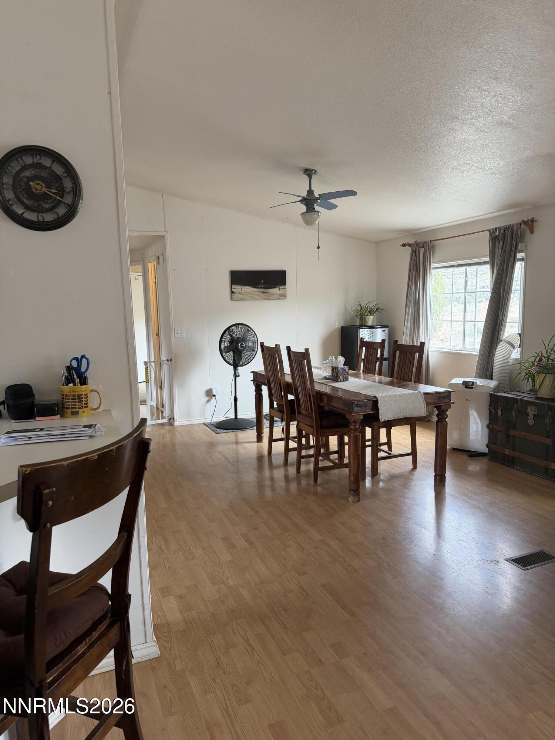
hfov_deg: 56.8
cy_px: 370
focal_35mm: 24
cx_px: 278
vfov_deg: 71.6
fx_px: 513
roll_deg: +0.7
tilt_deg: -7.3
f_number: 1.78
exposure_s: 1/144
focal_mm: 6.76
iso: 200
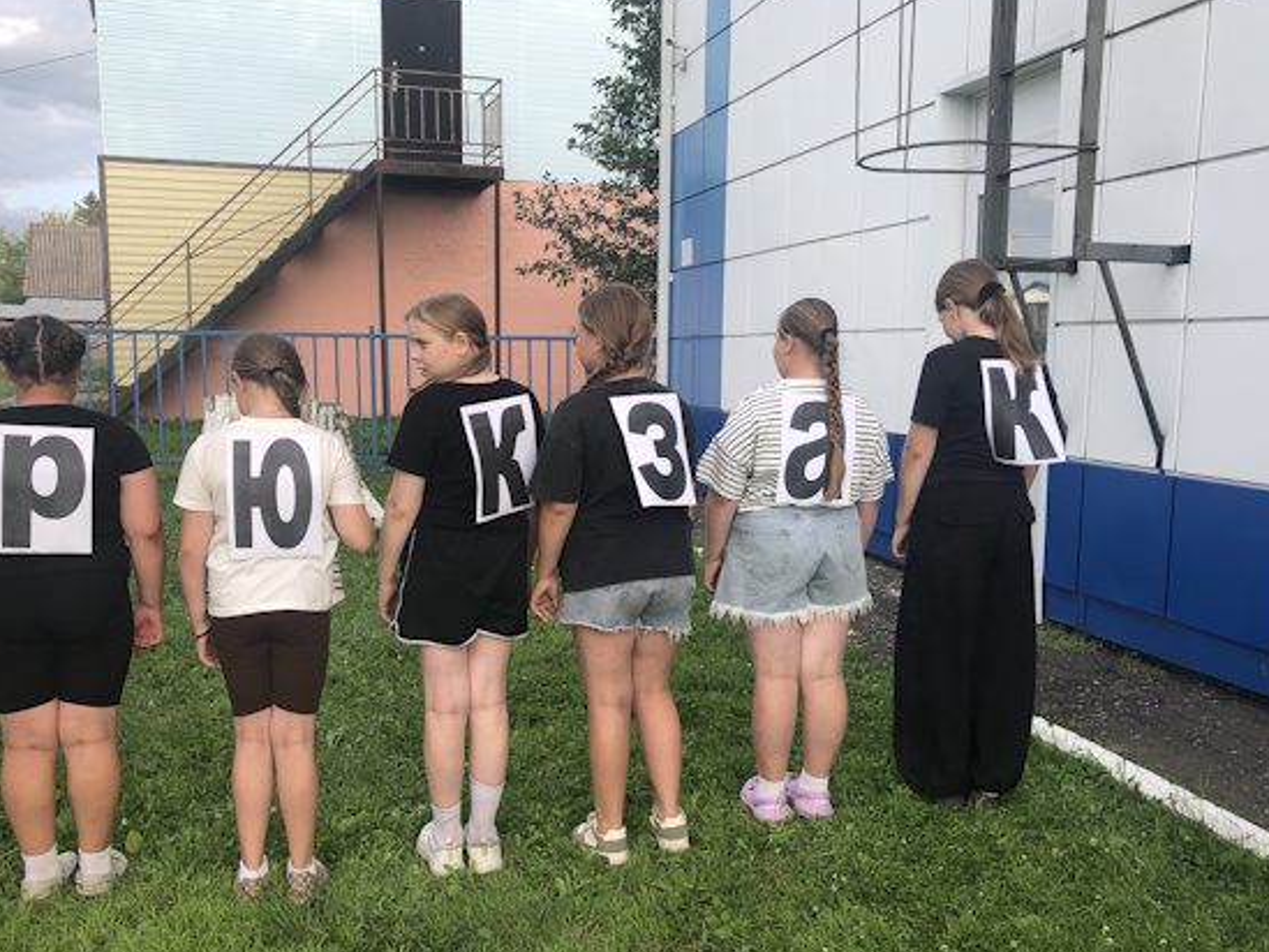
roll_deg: -0.7
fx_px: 1247
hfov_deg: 53.9
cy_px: 548
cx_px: 621
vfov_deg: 41.7
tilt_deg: -10.2
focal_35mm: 34
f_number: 1.8
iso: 20
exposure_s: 1/437
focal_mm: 3.99
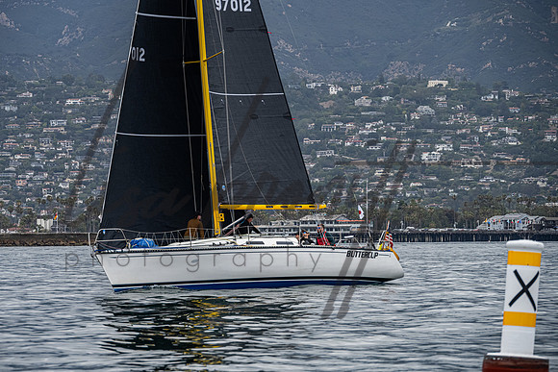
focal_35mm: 225
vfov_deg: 6.1
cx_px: 249
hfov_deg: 9.1
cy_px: 175
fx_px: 3487
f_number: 8
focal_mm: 200
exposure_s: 1/2000
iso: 800
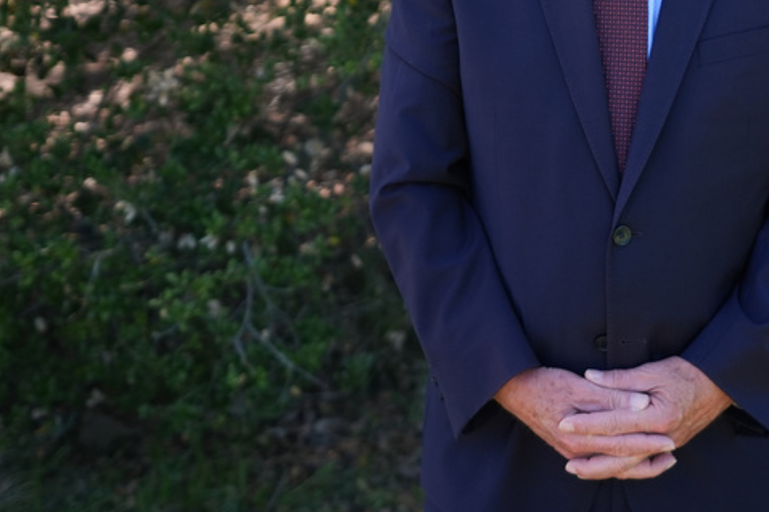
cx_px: 788
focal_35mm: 75
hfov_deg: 25.5
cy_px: 32
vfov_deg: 17.8
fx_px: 1601
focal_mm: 35
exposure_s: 1/1600
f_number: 2.8
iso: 500
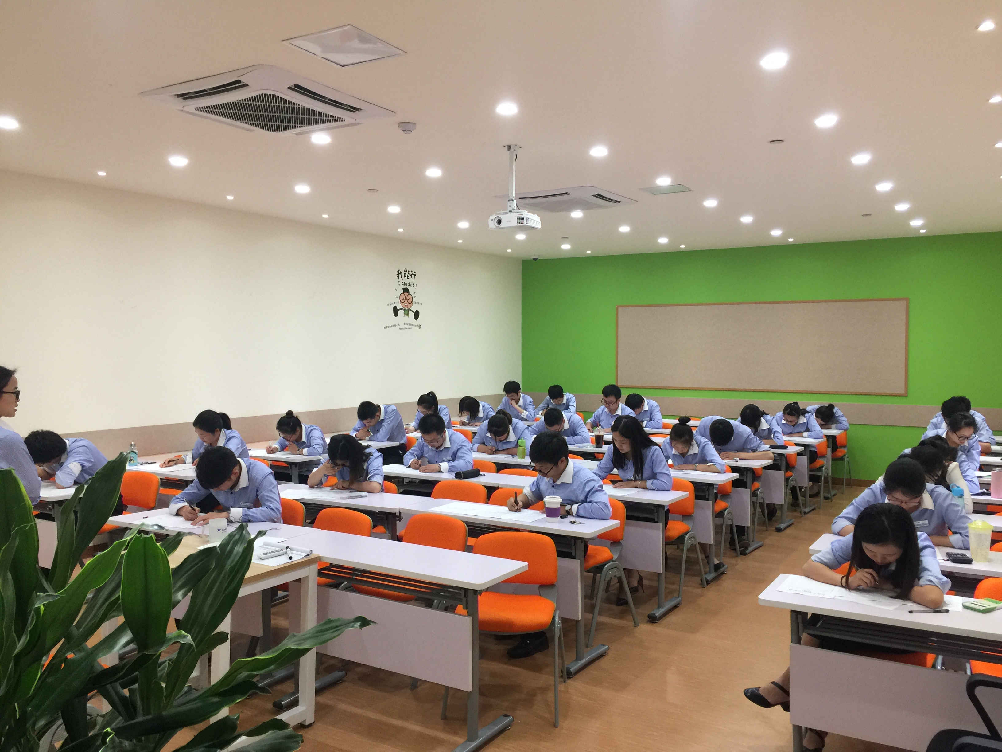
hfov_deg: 61.7
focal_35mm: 29
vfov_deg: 48.2
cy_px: 376
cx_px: 501
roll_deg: -2.2
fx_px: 839
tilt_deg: -3.8
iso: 64
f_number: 2.2
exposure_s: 1/33
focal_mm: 4.15
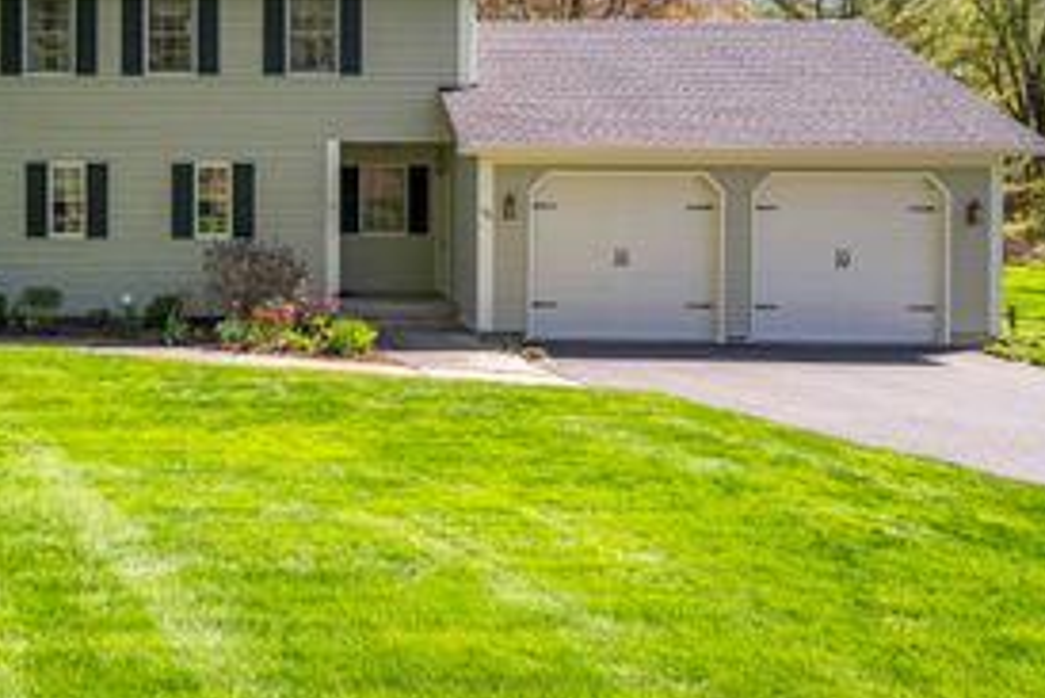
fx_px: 900
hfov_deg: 55.7
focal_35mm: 31
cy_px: 204
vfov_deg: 41.5
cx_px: 198
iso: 320
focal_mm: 17
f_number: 7.1
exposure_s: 1/500
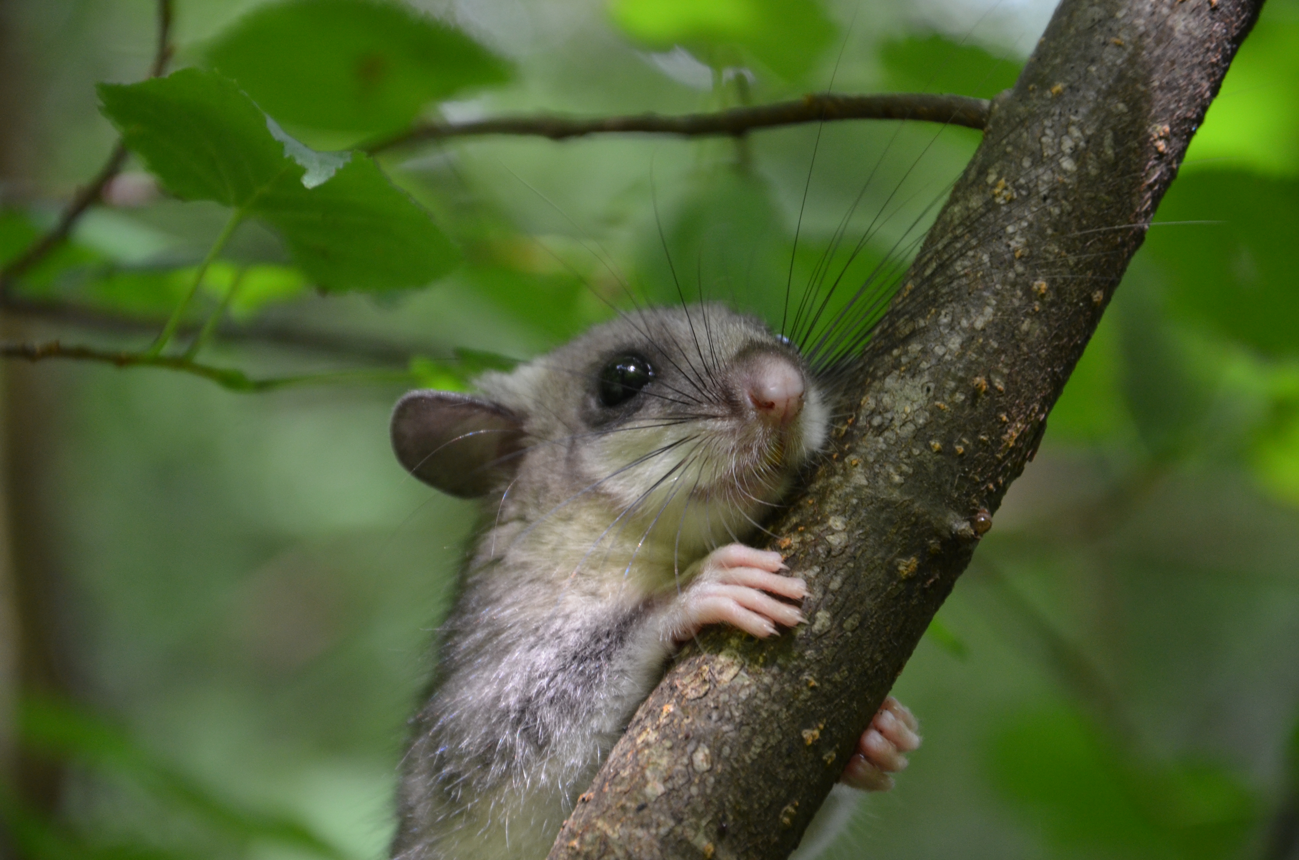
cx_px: 650
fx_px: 5671
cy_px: 430
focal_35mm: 158
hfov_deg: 13.1
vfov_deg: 8.7
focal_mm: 105
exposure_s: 1/100
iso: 1000
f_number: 5.6
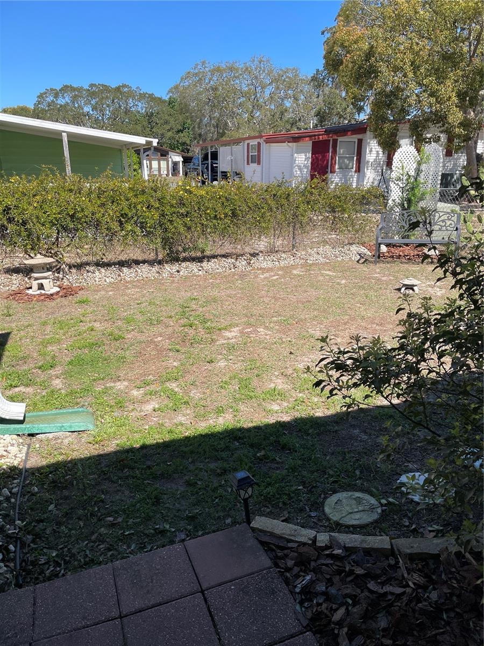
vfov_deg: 67.3
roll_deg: -1.0
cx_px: 242
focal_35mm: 26
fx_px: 485
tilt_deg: -17.1
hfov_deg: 53.1
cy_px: 323
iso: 32
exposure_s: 1/2092
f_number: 1.6
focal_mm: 4.2
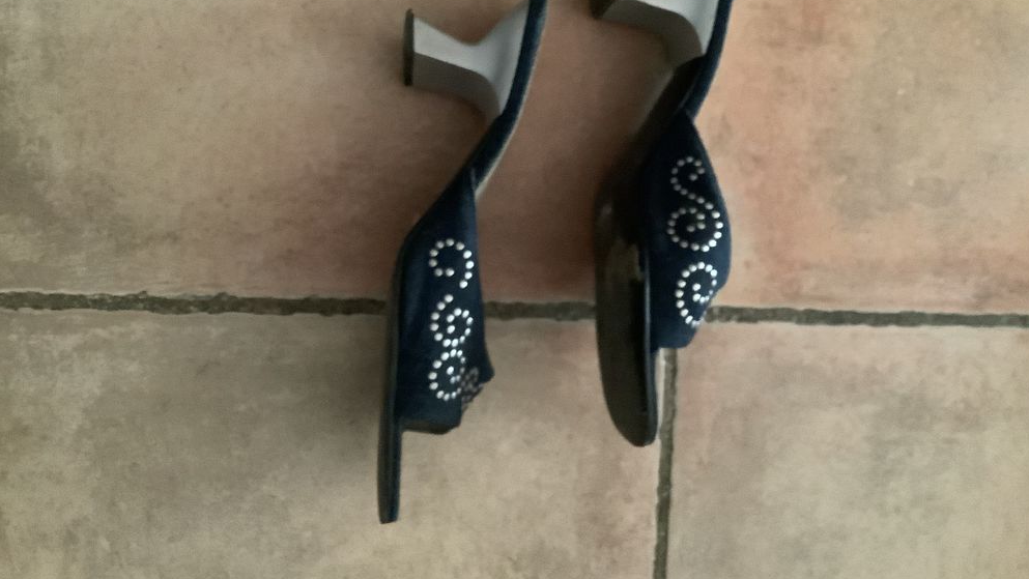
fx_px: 928
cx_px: 516
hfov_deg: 58.0
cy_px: 207
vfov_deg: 34.4
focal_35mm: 34
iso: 800
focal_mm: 3.3
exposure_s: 1/20
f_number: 2.4
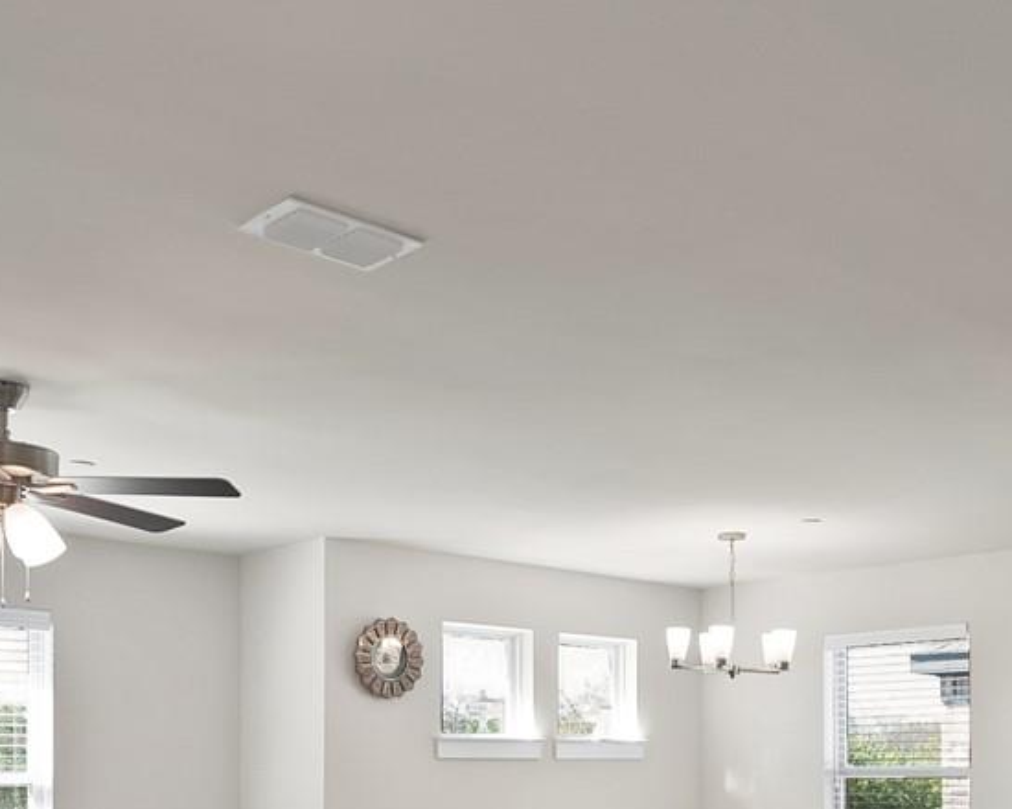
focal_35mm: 41
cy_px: 785
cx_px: 679
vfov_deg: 33.7
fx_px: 1228
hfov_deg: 44.1
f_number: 9
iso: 640
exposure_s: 1/6
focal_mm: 12
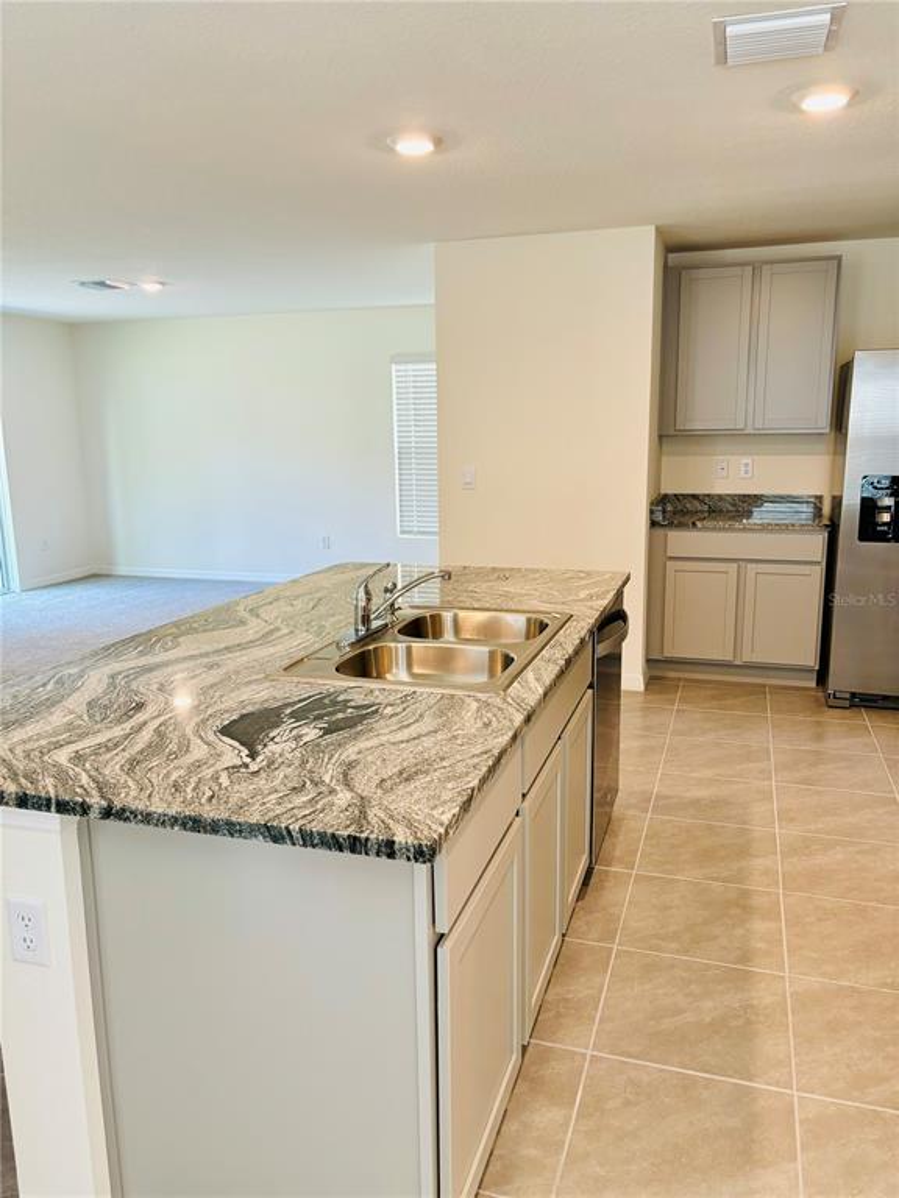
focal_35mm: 26
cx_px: 450
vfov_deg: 67.3
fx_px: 900
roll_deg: +0.9
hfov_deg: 53.1
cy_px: 599
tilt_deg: -11.2
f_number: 1.6
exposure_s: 1/120
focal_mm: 5.96
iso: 125
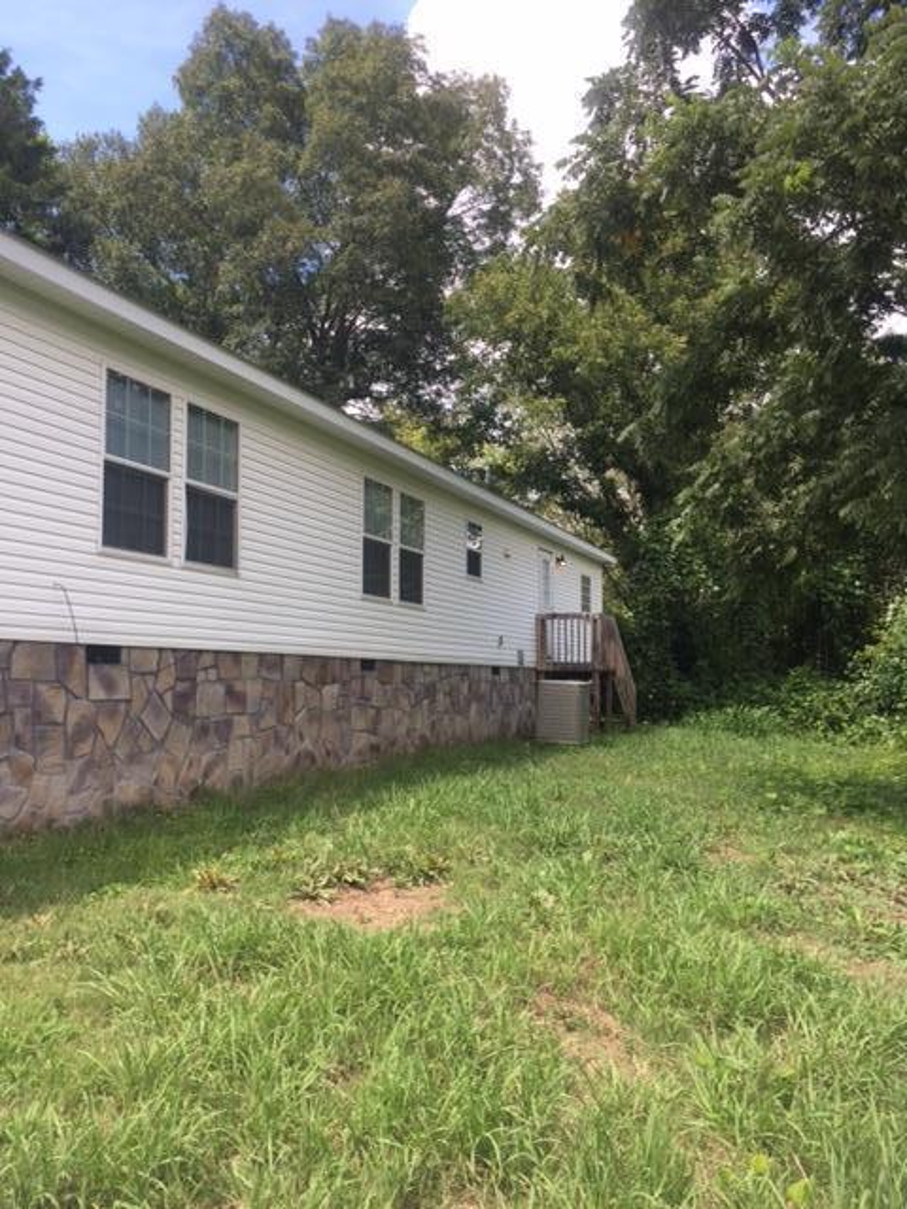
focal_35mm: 29
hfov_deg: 48.2
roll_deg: -0.8
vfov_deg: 61.7
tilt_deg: +4.4
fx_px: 1013
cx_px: 454
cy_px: 604
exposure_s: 1/507
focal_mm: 4.15
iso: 32
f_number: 2.2
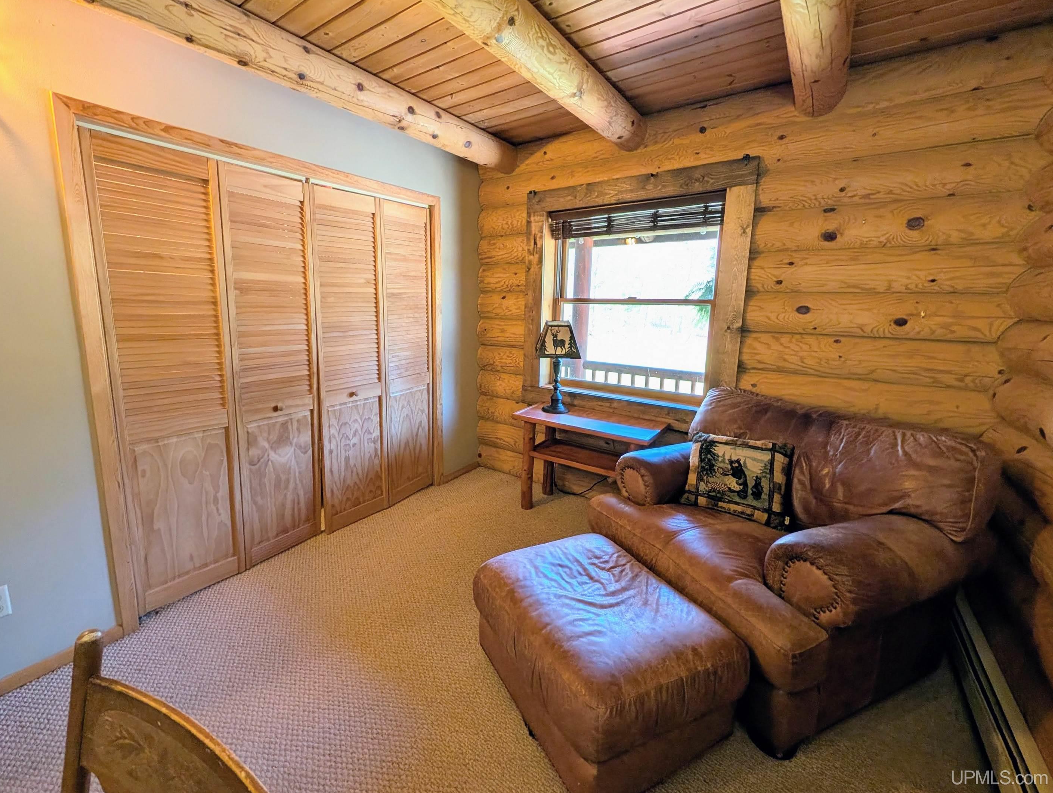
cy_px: 366
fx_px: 396
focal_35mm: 13
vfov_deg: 89.9
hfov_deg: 105.9
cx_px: 484
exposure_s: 1/40
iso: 51
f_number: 1.7
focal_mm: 2.02
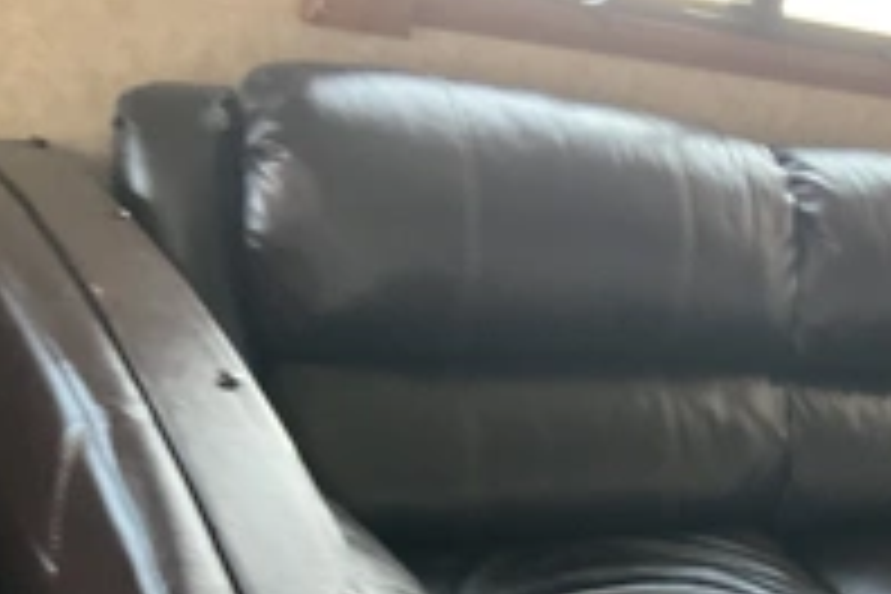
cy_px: 598
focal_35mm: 61
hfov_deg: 31.9
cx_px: 734
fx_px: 1510
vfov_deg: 21.5
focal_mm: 3
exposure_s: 1/30
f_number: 1.8
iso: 320
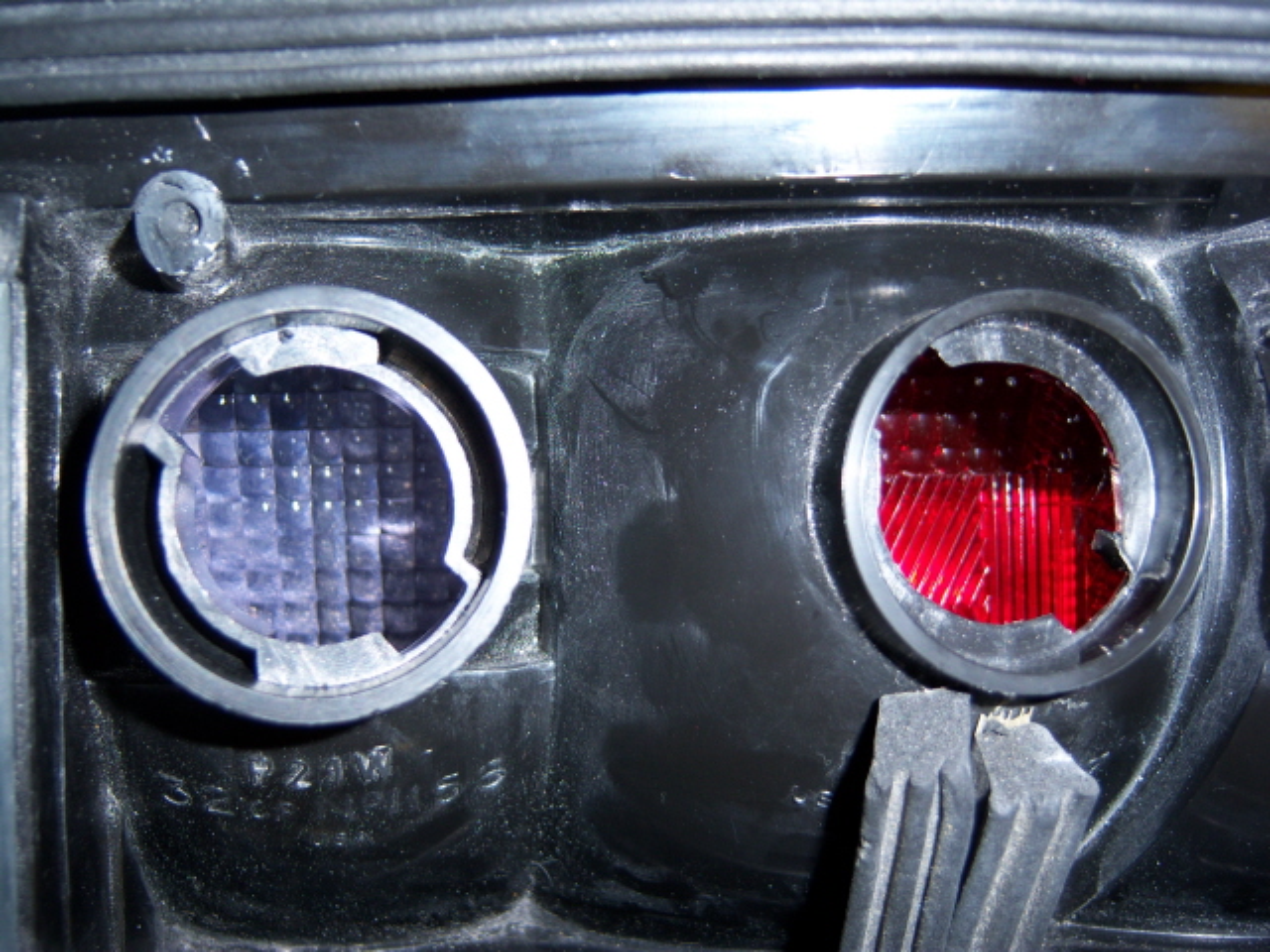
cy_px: 476
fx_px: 1321
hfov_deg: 51.4
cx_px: 635
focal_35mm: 36
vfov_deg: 39.7
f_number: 2.8
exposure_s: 1/60
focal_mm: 7.5
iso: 80
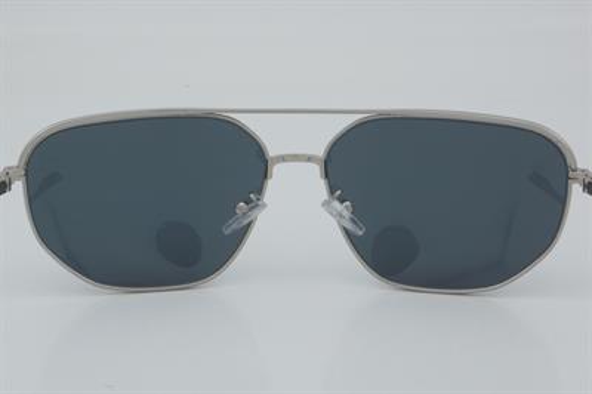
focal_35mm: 82
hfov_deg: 24.6
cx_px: 296
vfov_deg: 16.5
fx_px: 1356
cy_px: 197
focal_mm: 55
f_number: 32
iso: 100
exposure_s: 1/4
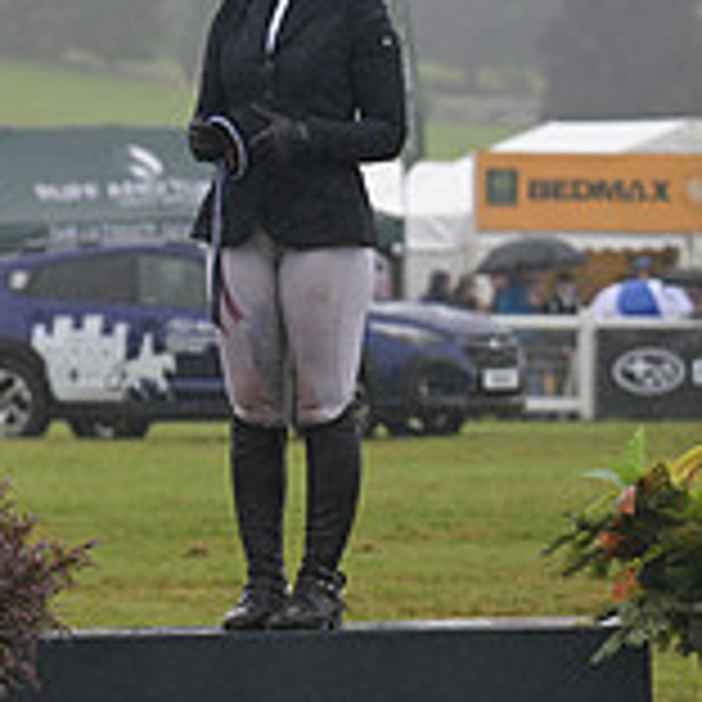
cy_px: -29
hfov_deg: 4.8
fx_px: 8329
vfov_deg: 4.8
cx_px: -580
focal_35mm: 363
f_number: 4.5
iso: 1000
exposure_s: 1/1250
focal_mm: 115
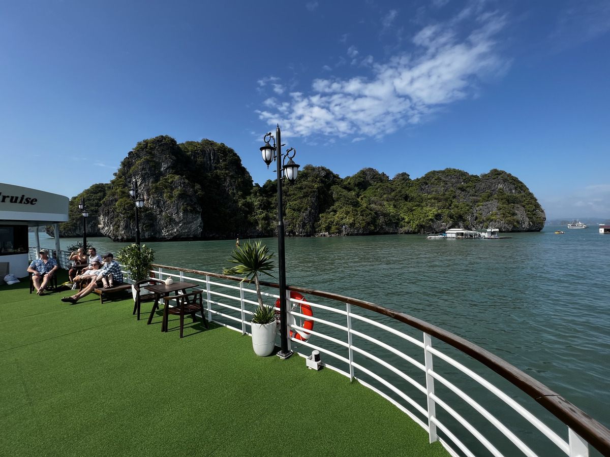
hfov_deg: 106.2
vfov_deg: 89.9
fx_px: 229
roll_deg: +0.4
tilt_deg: +0.1
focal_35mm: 13
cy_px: 228
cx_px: 305
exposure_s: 1/1130
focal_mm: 1.57
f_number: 1.8
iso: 32
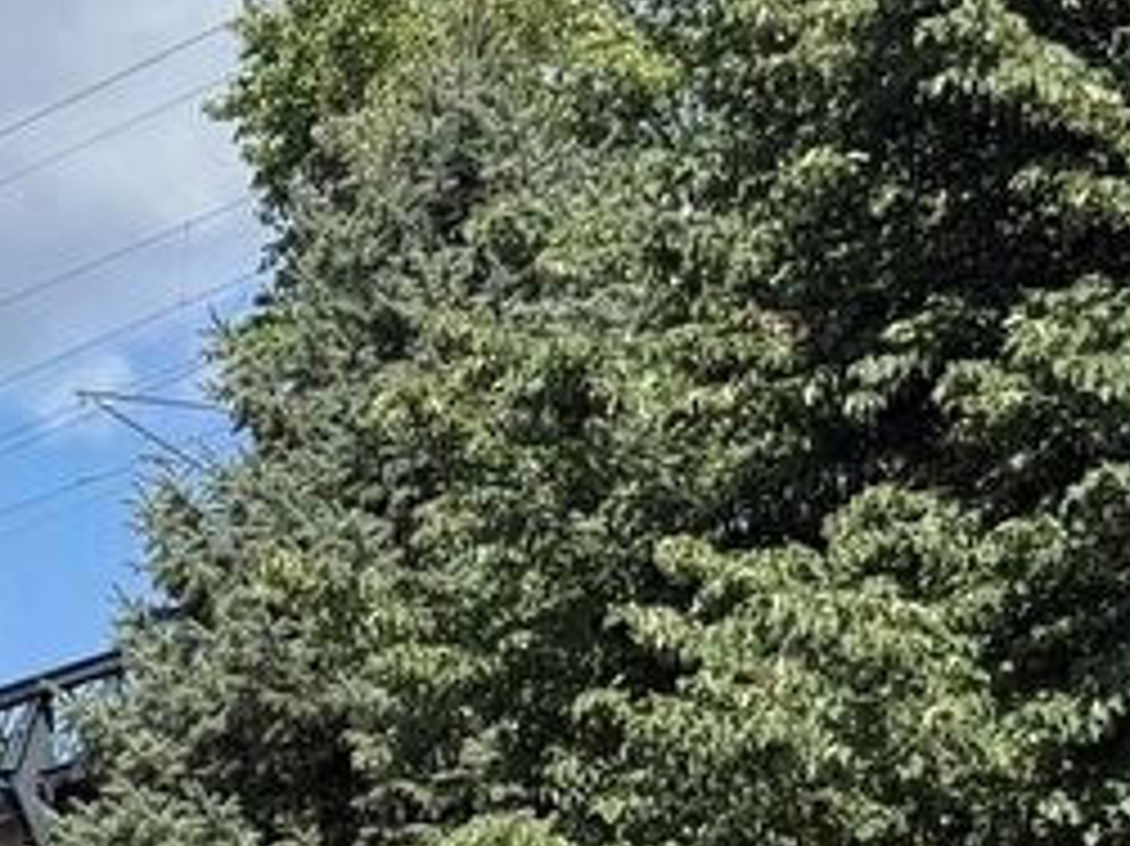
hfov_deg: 12.3
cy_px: 1130
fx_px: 4992
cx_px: -590
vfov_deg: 9.5
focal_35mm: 153
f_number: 1.78
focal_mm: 6.76
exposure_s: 1/3534
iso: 64
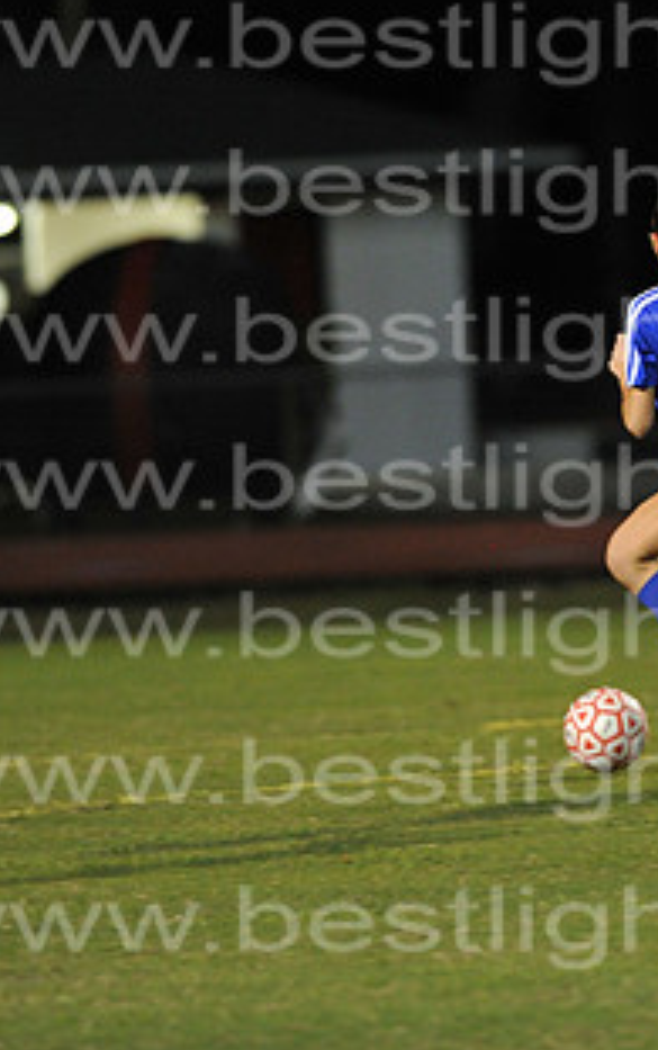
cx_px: 678
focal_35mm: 569
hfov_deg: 2.3
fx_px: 16288
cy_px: 412
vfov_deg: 3.7
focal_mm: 300
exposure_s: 1/400
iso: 5000
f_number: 3.2
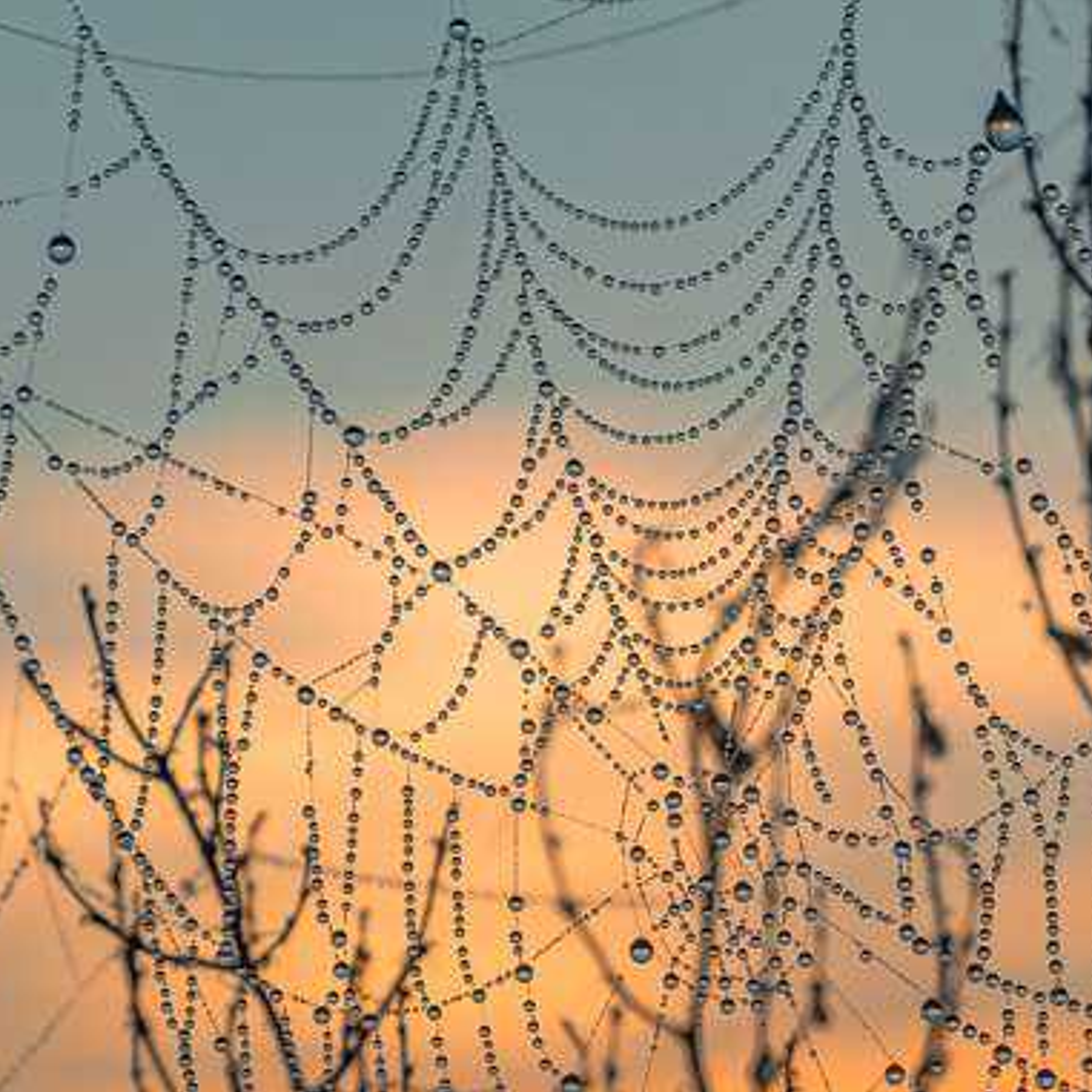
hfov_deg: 6.7
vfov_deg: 6.7
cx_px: 1103
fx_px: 9244
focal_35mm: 259
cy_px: 1010
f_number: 8
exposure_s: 1/250
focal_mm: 55
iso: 200
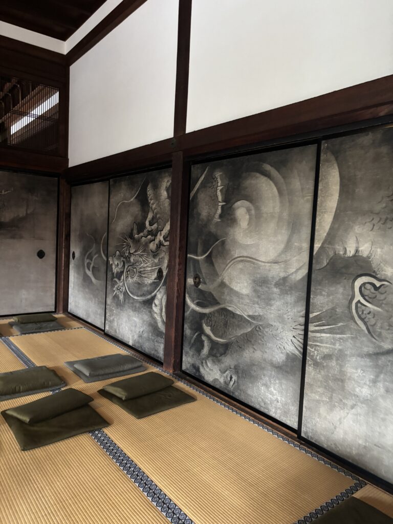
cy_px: 262
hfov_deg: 53.1
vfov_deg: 67.3
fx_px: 394
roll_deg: -2.4
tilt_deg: -4.5
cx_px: 196
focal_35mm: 26
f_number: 1.6
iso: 640
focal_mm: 5.96
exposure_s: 1/38
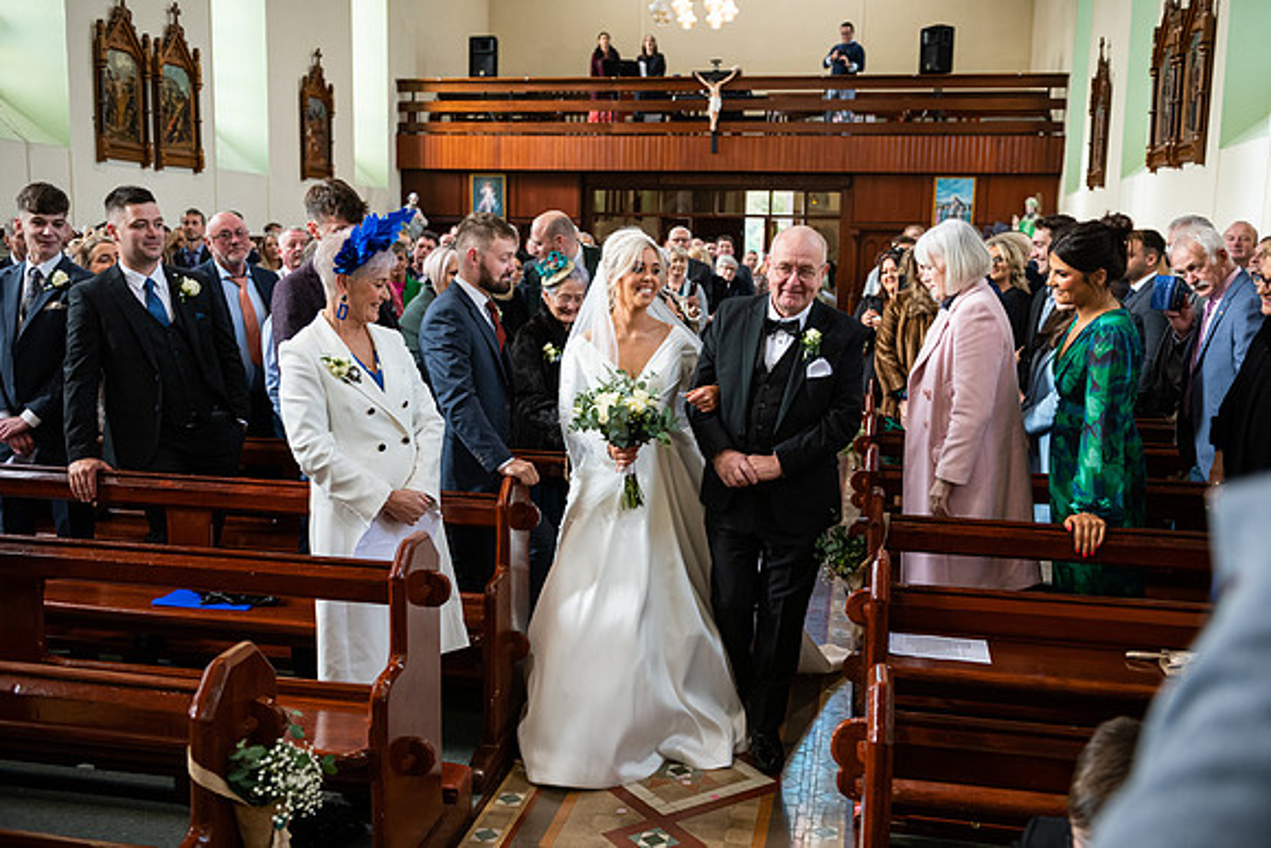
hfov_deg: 55.8
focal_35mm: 34
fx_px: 1201
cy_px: 424
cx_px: 636
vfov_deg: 38.9
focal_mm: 34
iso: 800
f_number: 3.5
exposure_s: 1/160
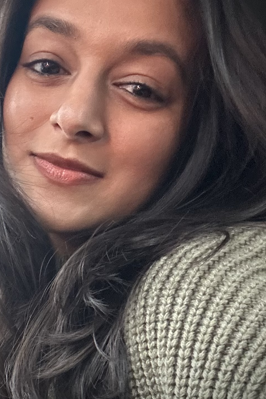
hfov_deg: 31.1
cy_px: 167
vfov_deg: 45.3
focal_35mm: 43
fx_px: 477
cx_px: 106
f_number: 1.9
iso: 400
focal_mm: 2.69
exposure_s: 1/29
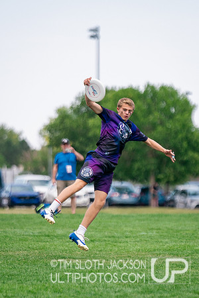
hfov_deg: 3.5
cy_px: 181
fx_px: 3296
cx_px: 127
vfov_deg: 5.2
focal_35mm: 398
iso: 400
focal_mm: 200
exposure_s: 1/3200
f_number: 2.8
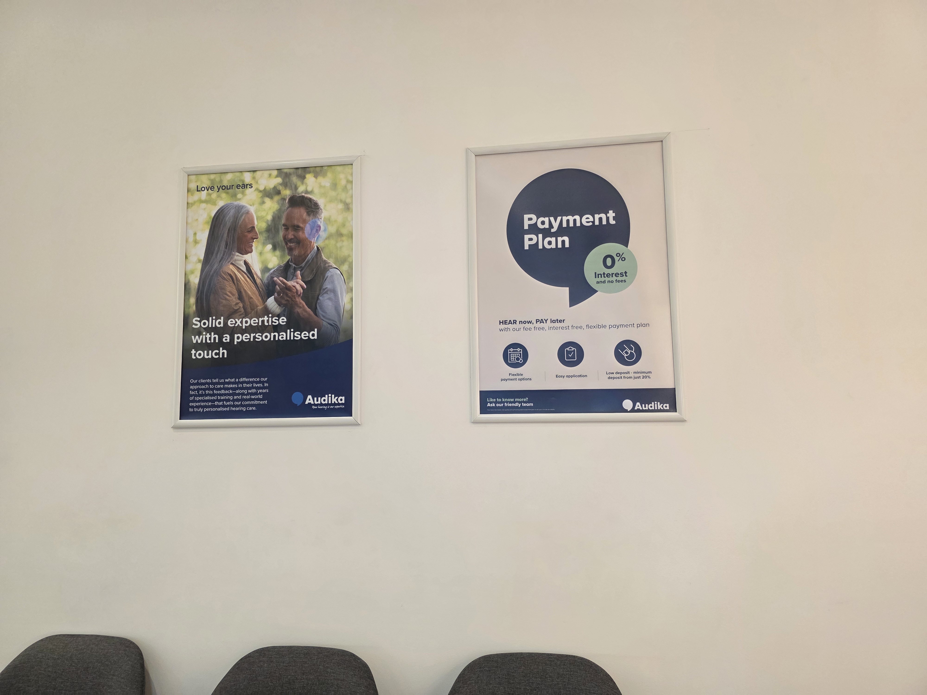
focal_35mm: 23
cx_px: 464
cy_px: 348
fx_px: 616
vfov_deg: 58.9
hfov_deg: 73.9
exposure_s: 1/100
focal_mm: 6.3
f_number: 1.7
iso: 200
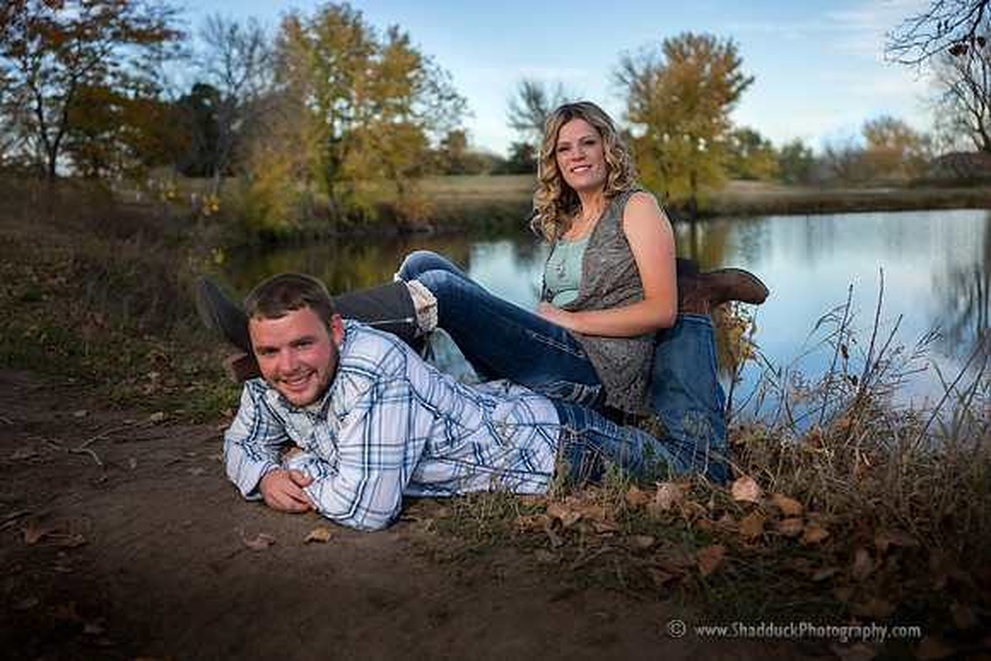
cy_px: 330
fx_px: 1101
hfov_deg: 48.4
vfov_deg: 33.4
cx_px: 496
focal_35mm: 40
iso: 200
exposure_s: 1/640
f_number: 2.8
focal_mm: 40
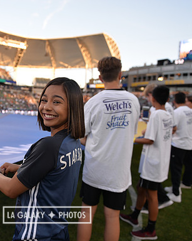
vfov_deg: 52.9
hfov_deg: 42.0
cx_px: 47
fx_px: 242
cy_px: 121
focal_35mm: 34
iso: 280
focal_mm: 24
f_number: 2.8
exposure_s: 1/640
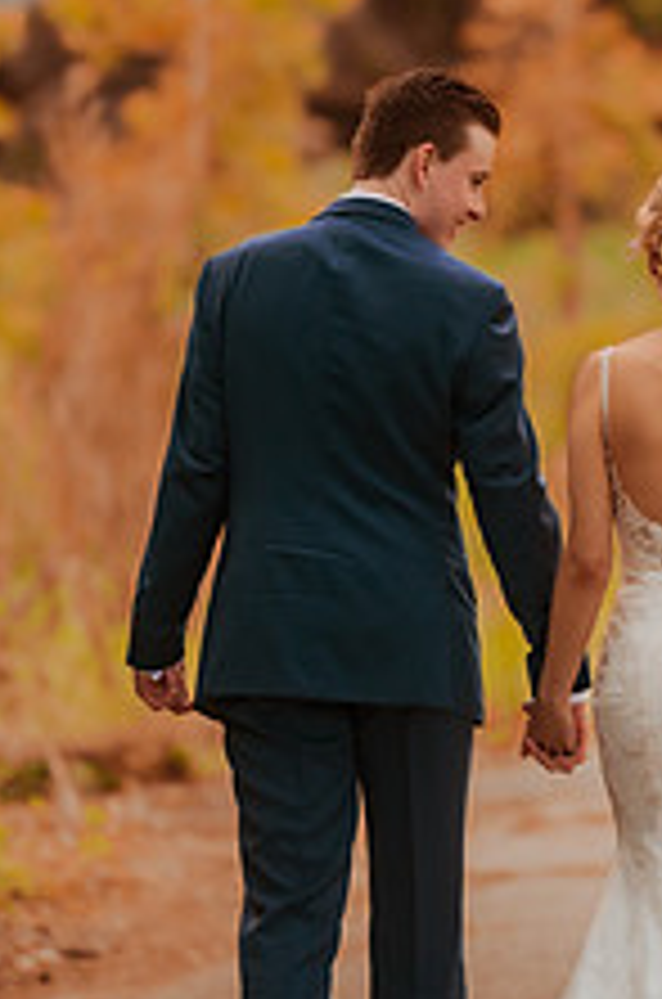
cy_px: 486
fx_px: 7593
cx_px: 543
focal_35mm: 274
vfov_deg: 7.5
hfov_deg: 5.0
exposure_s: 1/1250
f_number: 1.8
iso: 320
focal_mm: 135
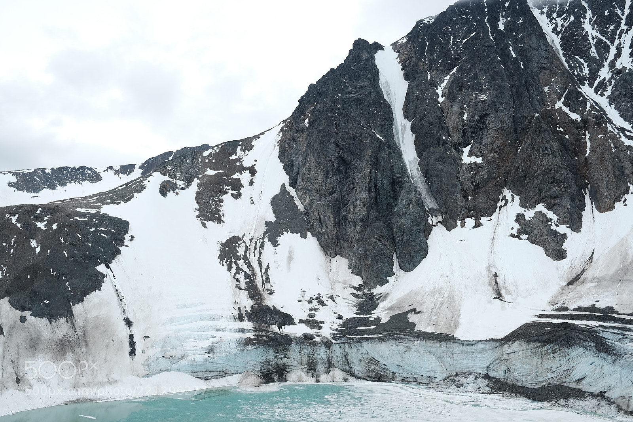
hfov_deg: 54.4
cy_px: 211
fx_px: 615
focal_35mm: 35
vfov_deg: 37.8
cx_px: 316
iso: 200
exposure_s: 1/240
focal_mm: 23
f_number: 8
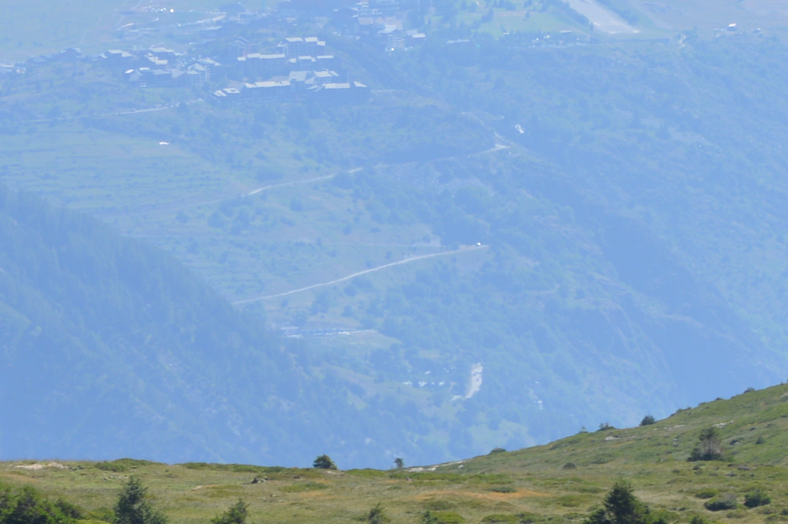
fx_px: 12683
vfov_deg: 2.4
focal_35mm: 580
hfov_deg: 3.6
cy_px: 458
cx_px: 179
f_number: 8
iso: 100
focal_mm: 116
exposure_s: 1/250
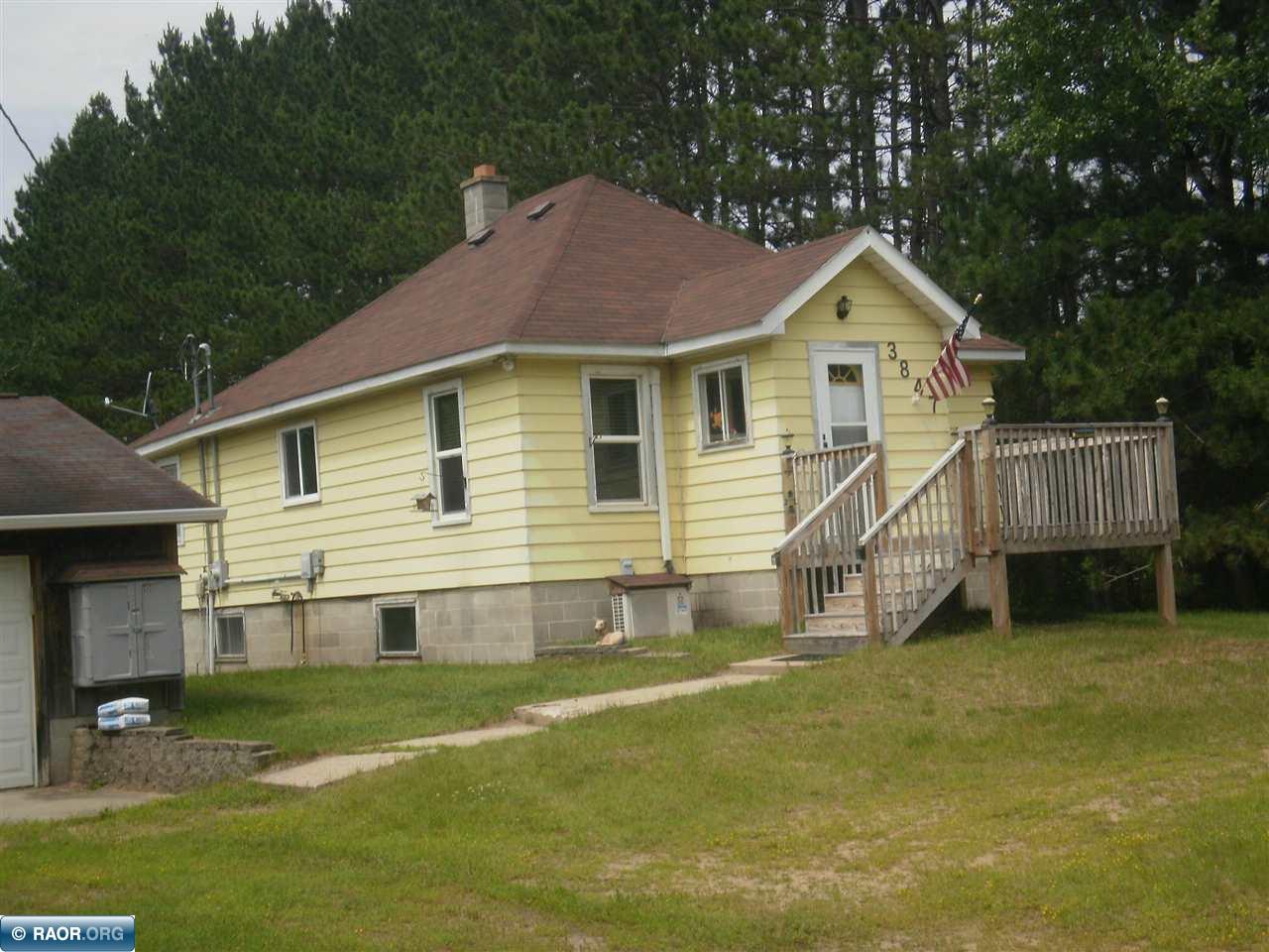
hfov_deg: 37.5
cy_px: 476
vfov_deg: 28.6
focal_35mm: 51
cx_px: 634
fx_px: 1870
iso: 100
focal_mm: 9.05
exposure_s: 1/125
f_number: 11.3
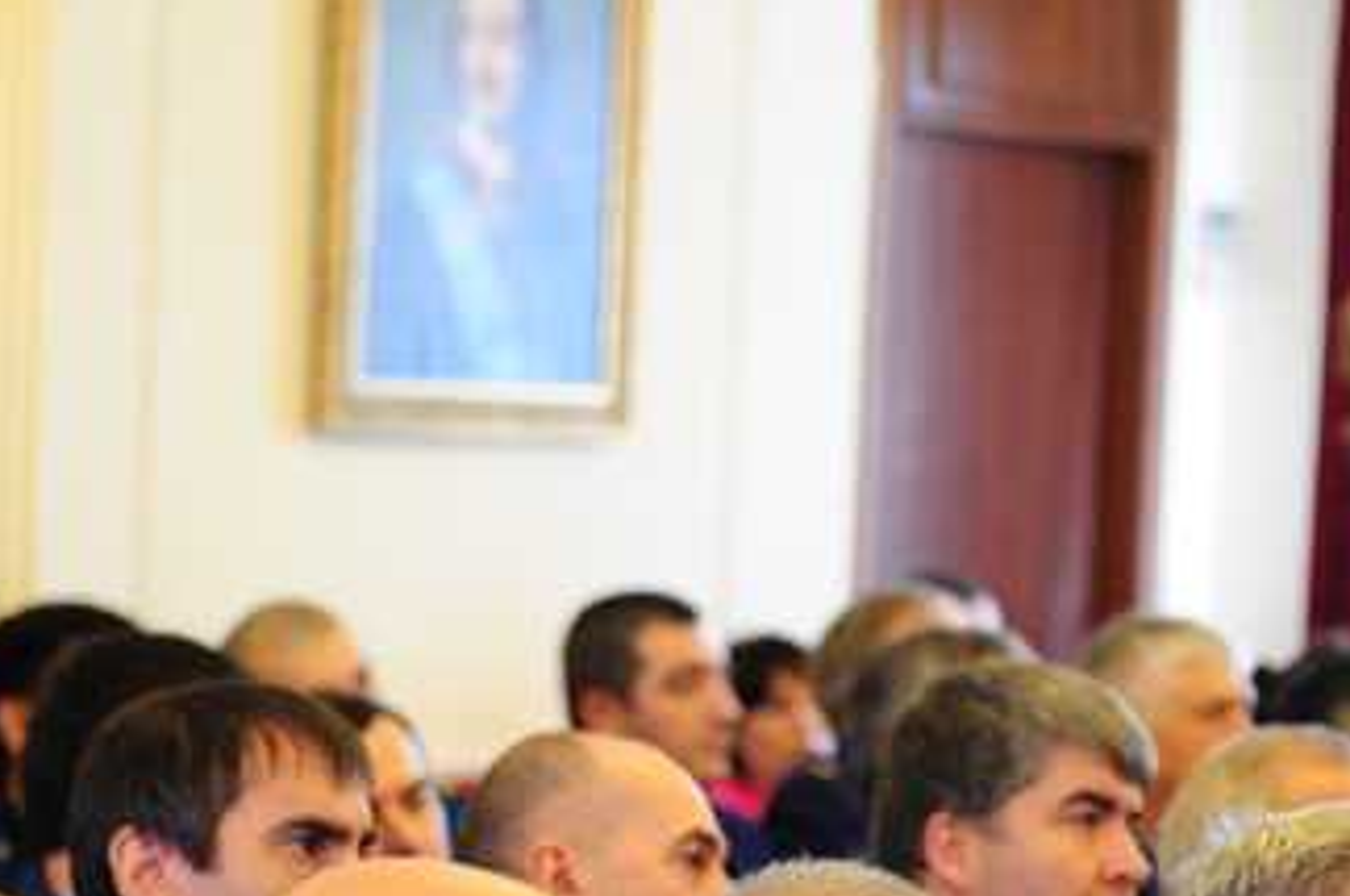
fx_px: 6478
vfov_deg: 7.9
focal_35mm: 173
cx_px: 758
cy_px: 821
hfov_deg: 11.9
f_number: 3.2
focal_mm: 70
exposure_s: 1/160
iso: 3200
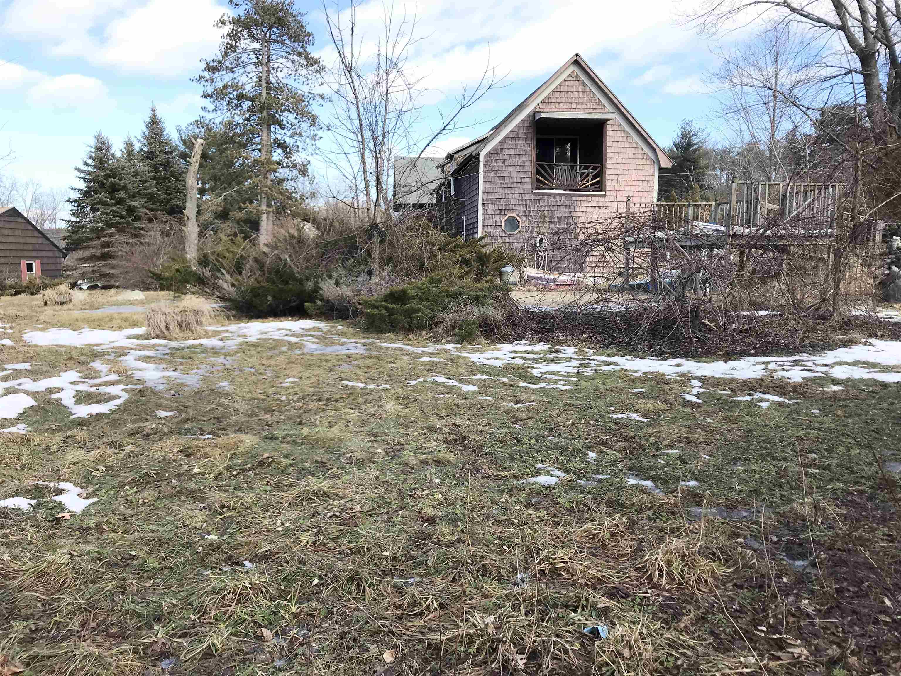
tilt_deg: -2.7
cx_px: 450
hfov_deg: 63.4
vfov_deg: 49.7
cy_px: 338
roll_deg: -0.4
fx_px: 729
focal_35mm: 28
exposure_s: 1/1053
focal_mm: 3.99
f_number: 1.8
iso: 20
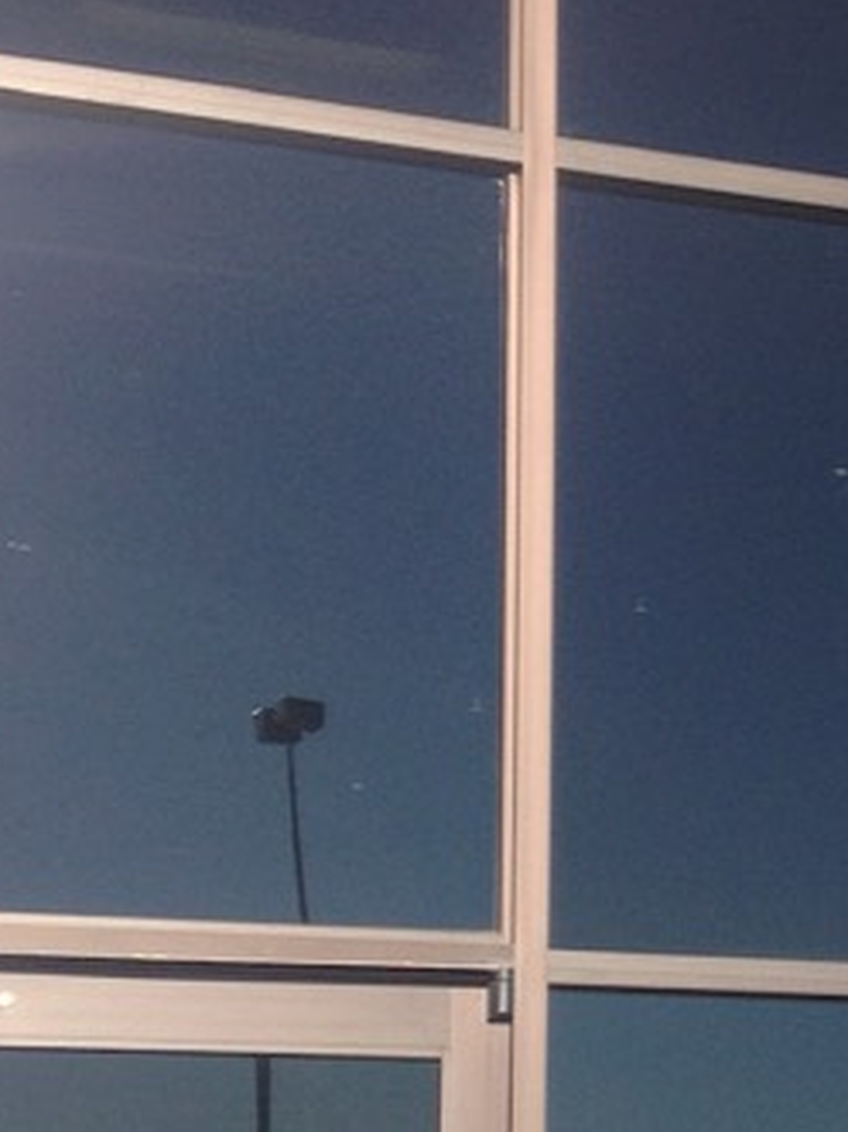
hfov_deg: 11.2
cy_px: 944
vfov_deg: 15.4
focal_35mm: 127
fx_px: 4151
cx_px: 1269
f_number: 2.4
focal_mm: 4.28
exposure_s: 1/681
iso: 64
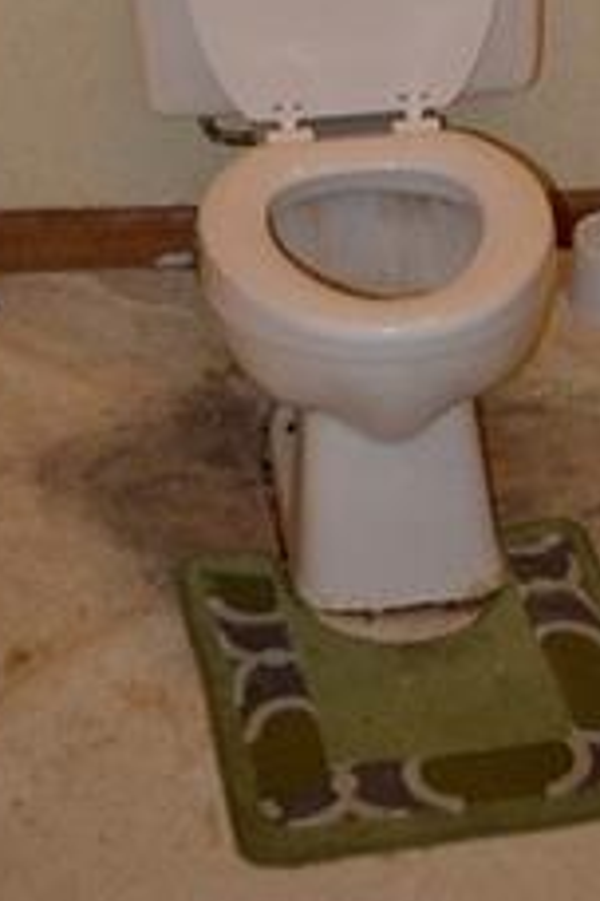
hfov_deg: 15.0
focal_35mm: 91
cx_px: 383
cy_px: -553
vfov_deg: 18.9
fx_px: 2275
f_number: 3.5
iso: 1100
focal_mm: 18
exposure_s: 1/60
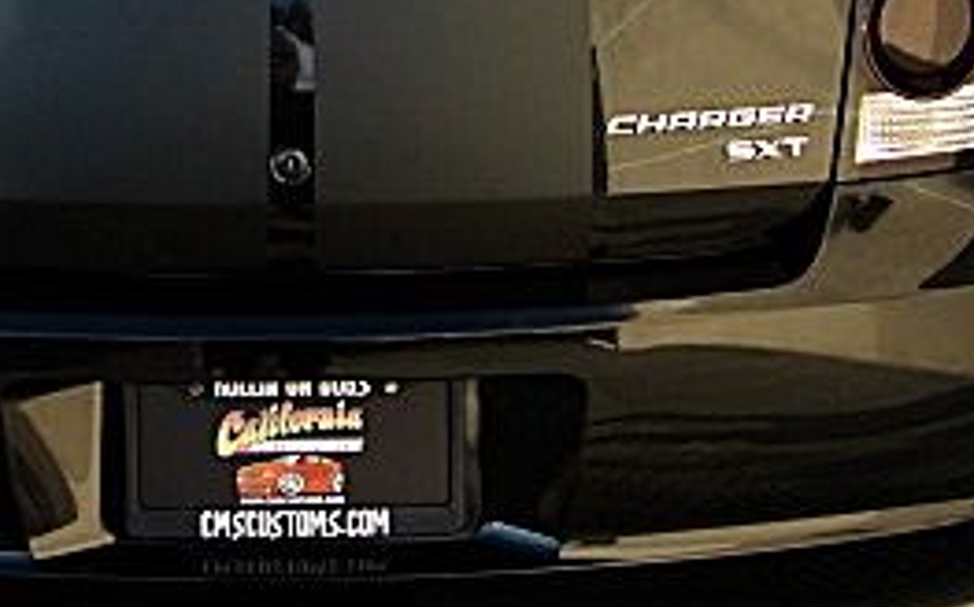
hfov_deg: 22.2
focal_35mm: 93
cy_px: -152
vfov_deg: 13.6
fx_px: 2467
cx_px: 296
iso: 50
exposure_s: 1/125
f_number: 2.8
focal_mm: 6.3
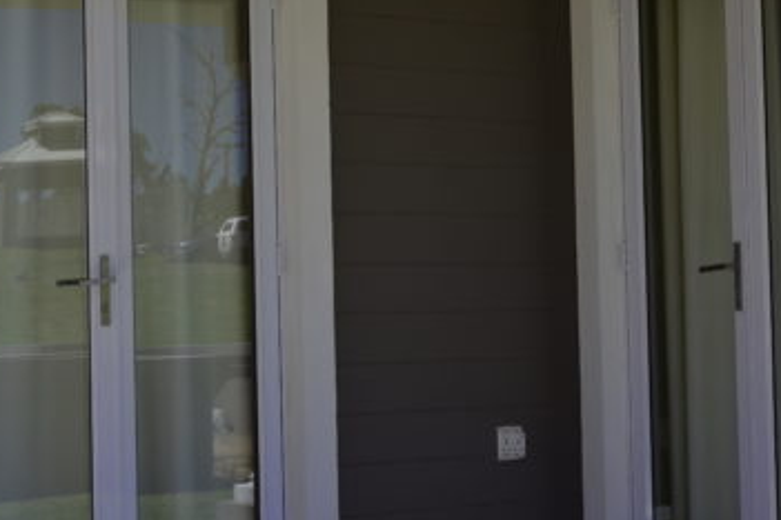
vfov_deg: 16.7
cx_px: 349
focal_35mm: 82
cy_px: 240
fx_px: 1779
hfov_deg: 24.8
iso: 200
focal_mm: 32
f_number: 8
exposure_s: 1/320
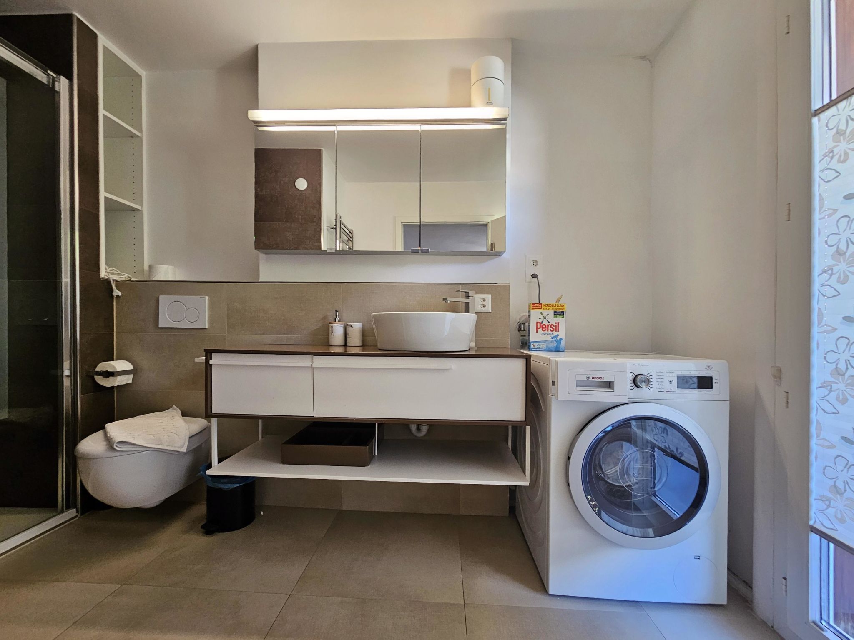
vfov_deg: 89.9
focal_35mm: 13
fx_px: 321
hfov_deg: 106.2
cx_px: 427
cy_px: 320
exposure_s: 1/50
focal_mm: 2.2
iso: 160
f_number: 2.2
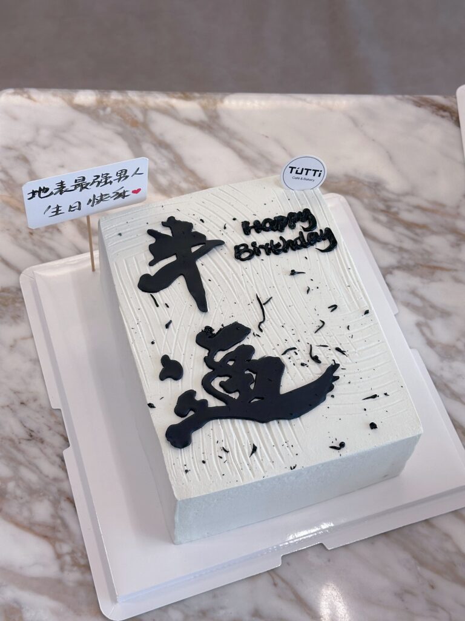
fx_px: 860
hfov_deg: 30.3
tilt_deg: -61.9
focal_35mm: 48
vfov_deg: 39.7
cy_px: 310
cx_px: 232
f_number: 1.78
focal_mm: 6.86
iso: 100
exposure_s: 1/50
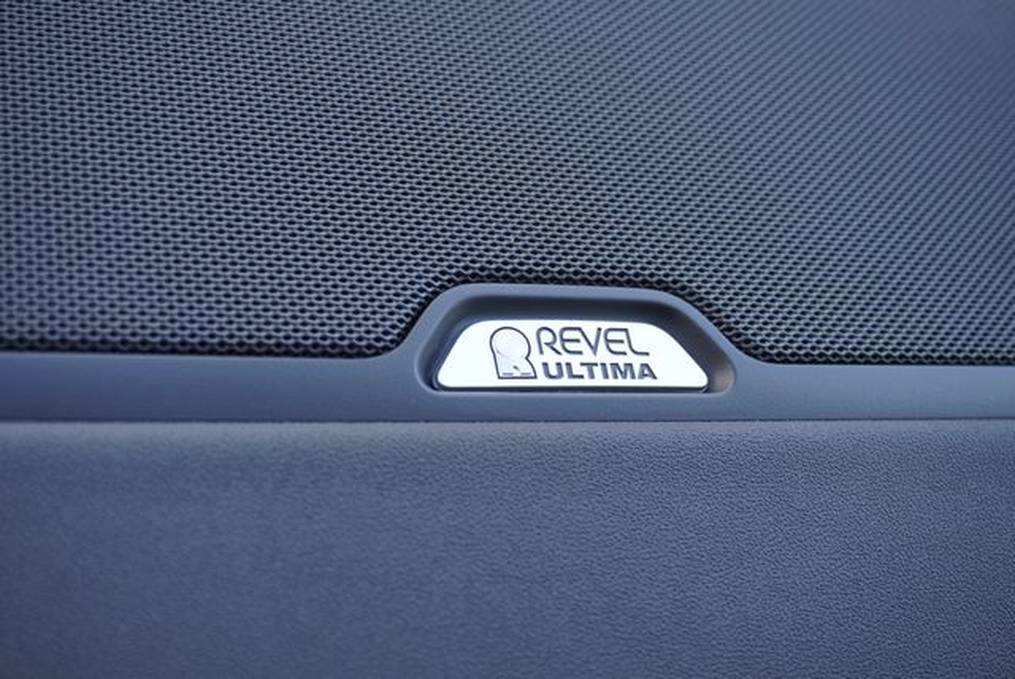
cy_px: 340
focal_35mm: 51
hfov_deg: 38.8
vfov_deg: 26.5
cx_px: 508
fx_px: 1439
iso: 250
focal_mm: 34
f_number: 5
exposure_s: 1/60
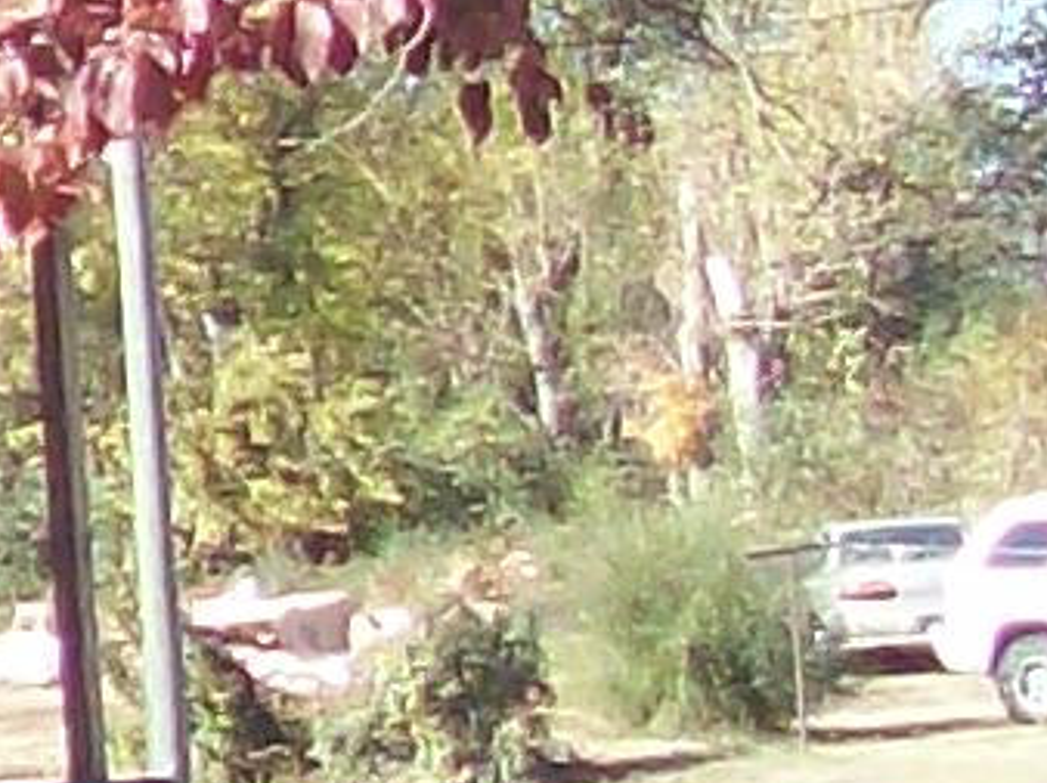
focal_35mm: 274
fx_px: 8282
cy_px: 446
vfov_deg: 5.4
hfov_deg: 6.2
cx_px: -2819
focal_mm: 6
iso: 80
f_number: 2.7
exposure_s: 1/402
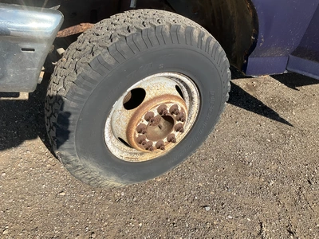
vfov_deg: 48.2
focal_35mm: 29
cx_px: 160
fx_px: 267
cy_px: 120
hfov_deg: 61.7
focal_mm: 3
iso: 25
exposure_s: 1/1035
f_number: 1.8
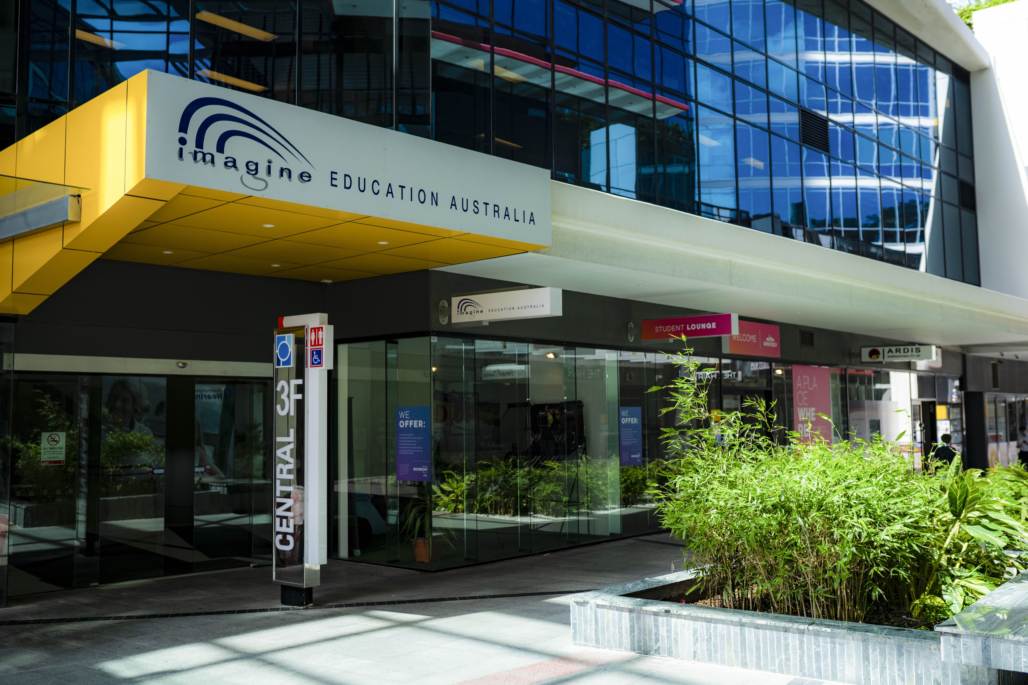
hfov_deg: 54.4
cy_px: 342
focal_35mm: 35
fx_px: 999
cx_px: 514
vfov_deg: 37.9
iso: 400
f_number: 2.5
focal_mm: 35
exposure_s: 1/2500
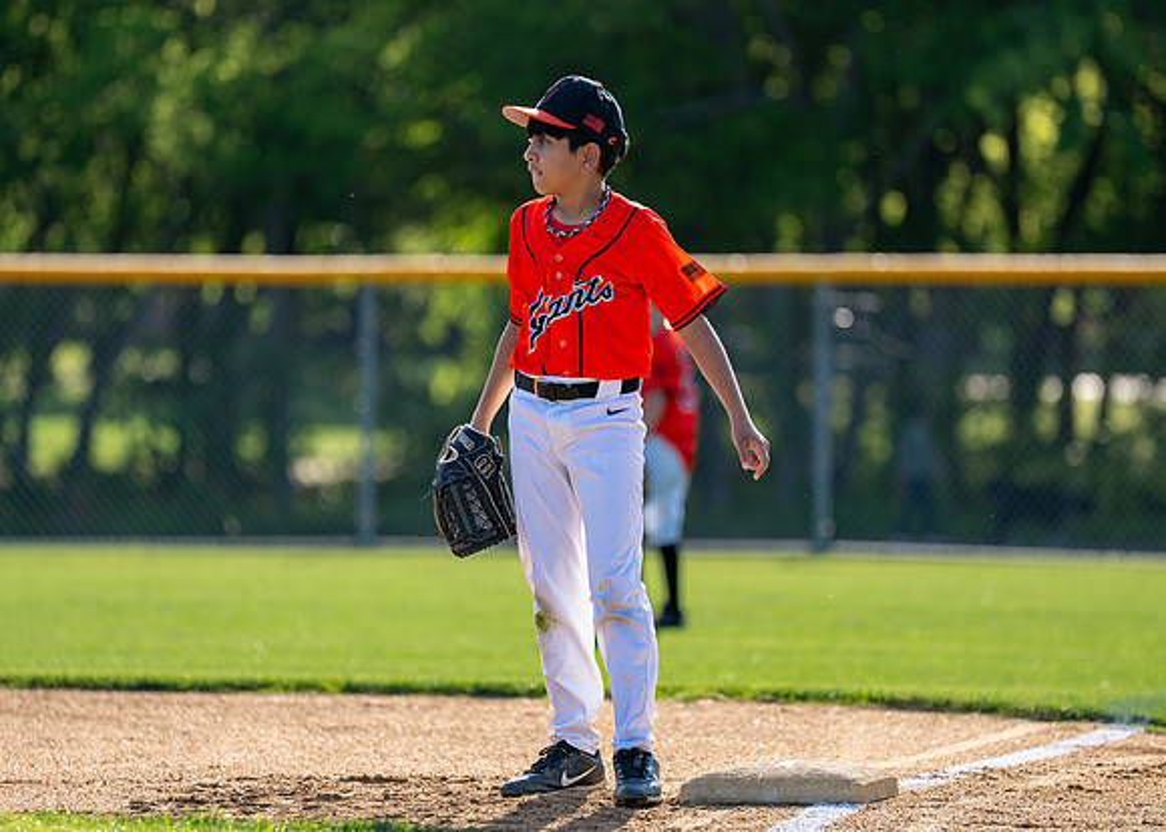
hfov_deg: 7.6
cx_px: 562
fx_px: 8756
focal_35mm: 264
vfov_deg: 5.4
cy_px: 421
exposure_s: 1/800
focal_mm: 194
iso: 100
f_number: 2.8
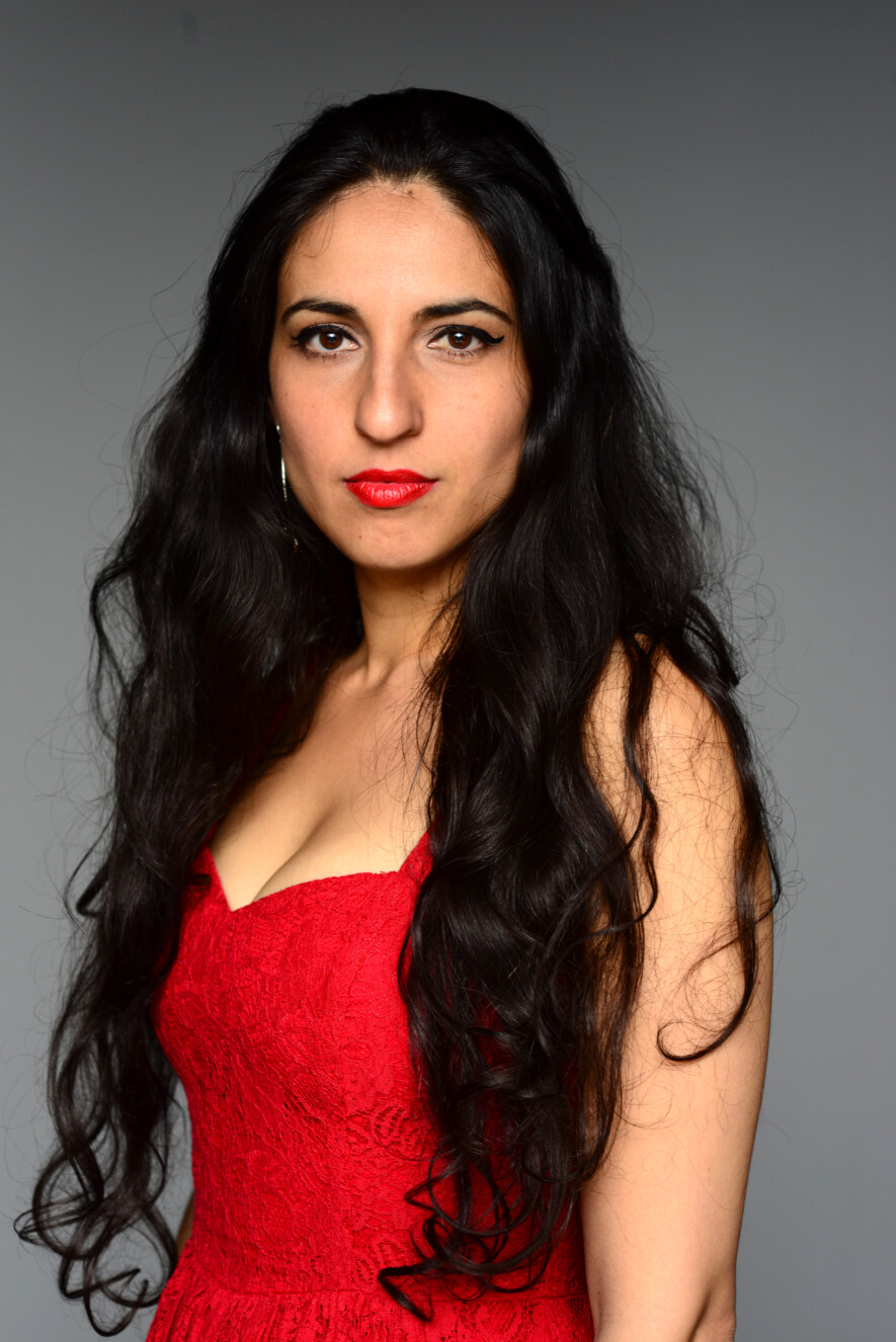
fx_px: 3171
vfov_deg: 23.9
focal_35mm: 85
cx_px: 448
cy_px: 671
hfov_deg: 16.1
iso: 200
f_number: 6.3
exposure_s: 1/160
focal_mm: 85
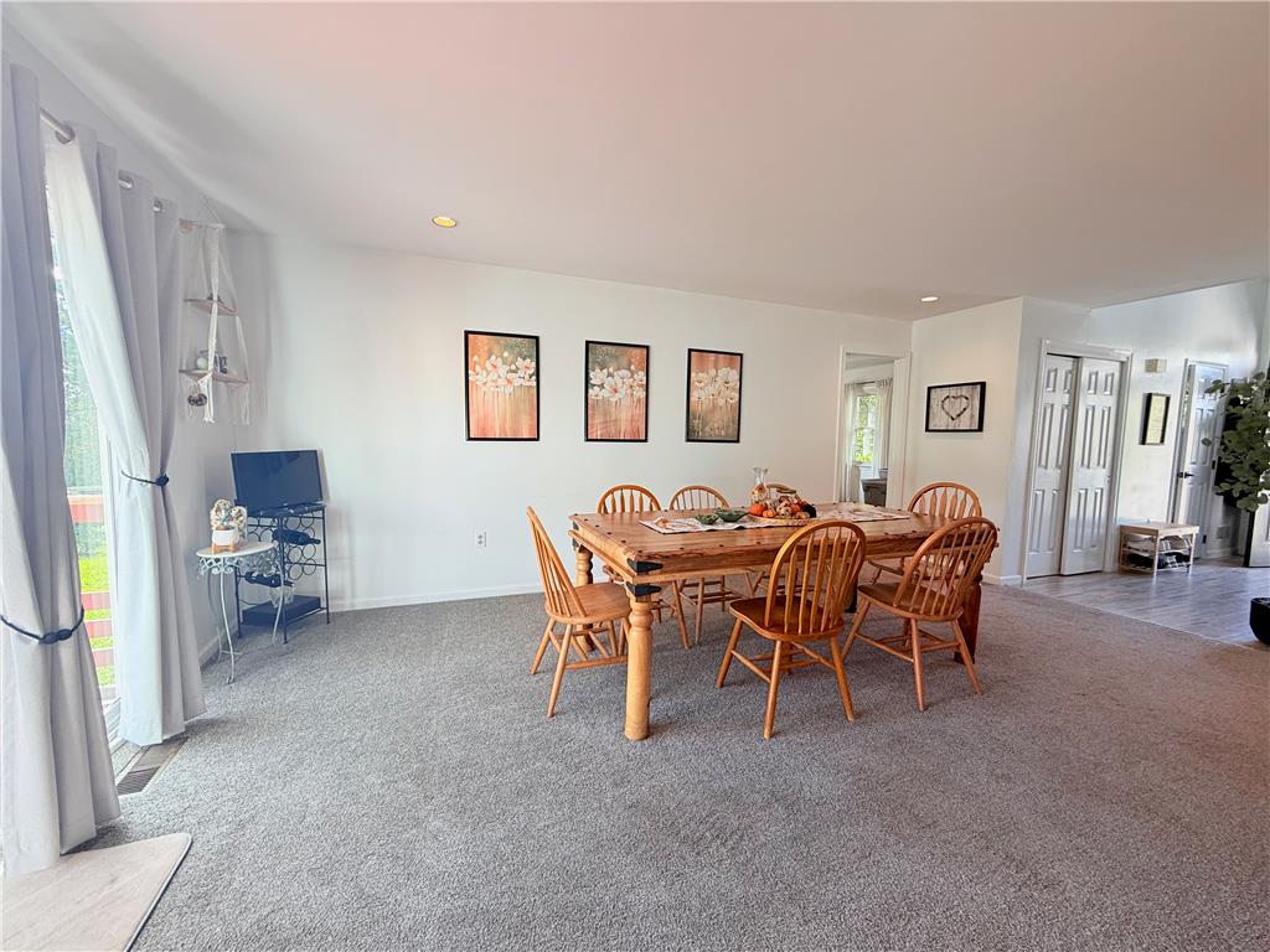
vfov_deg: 85.7
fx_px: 514
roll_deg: -1.3
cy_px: 476
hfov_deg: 102.1
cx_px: 635
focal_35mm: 14
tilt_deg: -4.8
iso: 100
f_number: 2.2
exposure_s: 1/120
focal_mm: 2.22
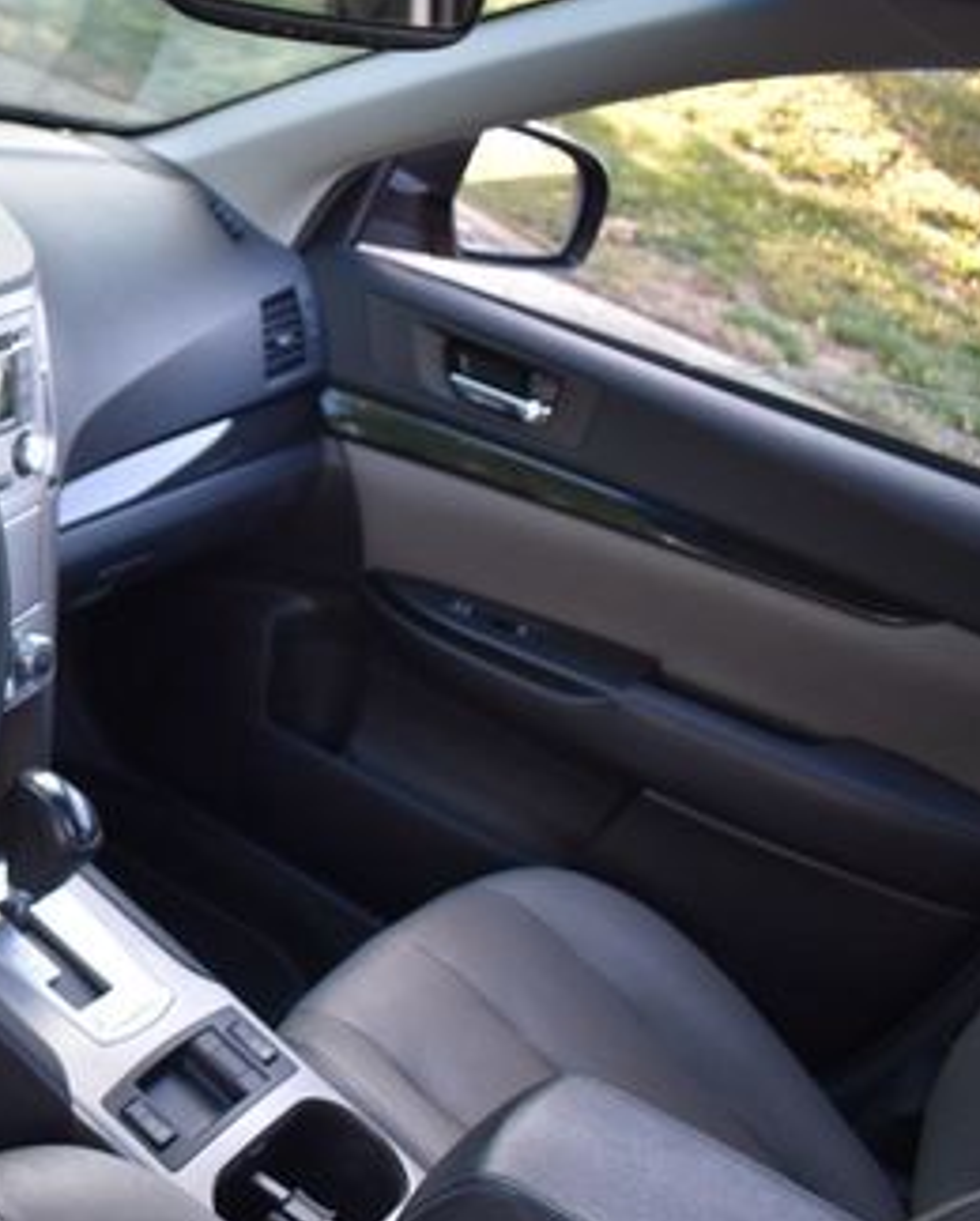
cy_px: 616
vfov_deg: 37.3
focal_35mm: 50
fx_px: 1809
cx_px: -207
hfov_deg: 26.7
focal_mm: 18
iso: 640
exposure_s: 1/250
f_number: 3.5
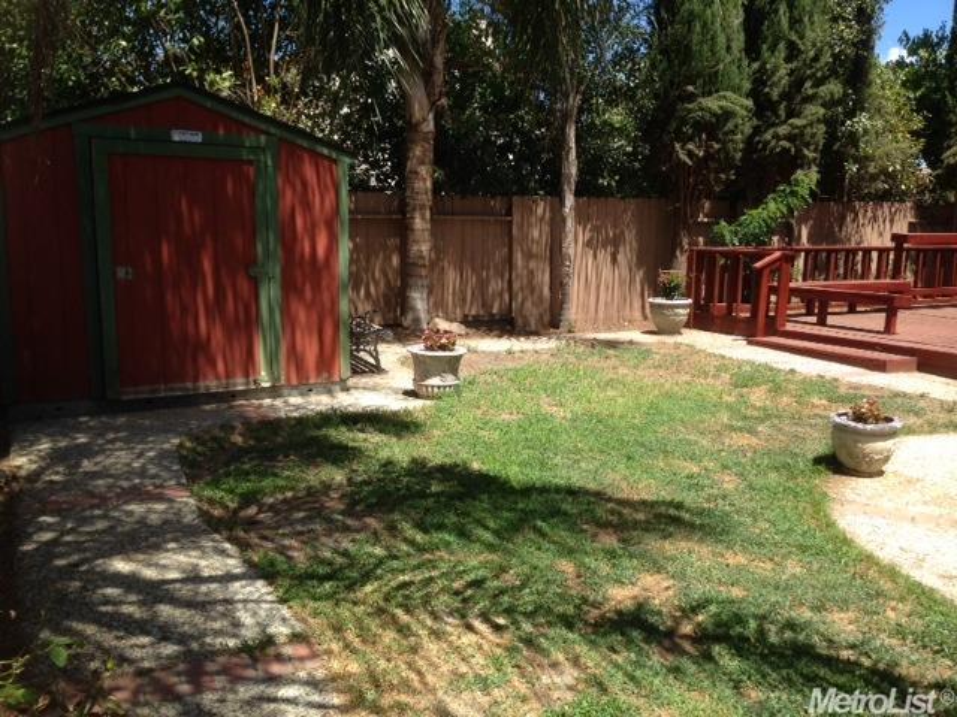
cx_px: 478
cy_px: 358
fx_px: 912
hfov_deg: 55.4
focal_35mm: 33
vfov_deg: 42.9
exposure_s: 1/763
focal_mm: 4.12
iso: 50
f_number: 2.4
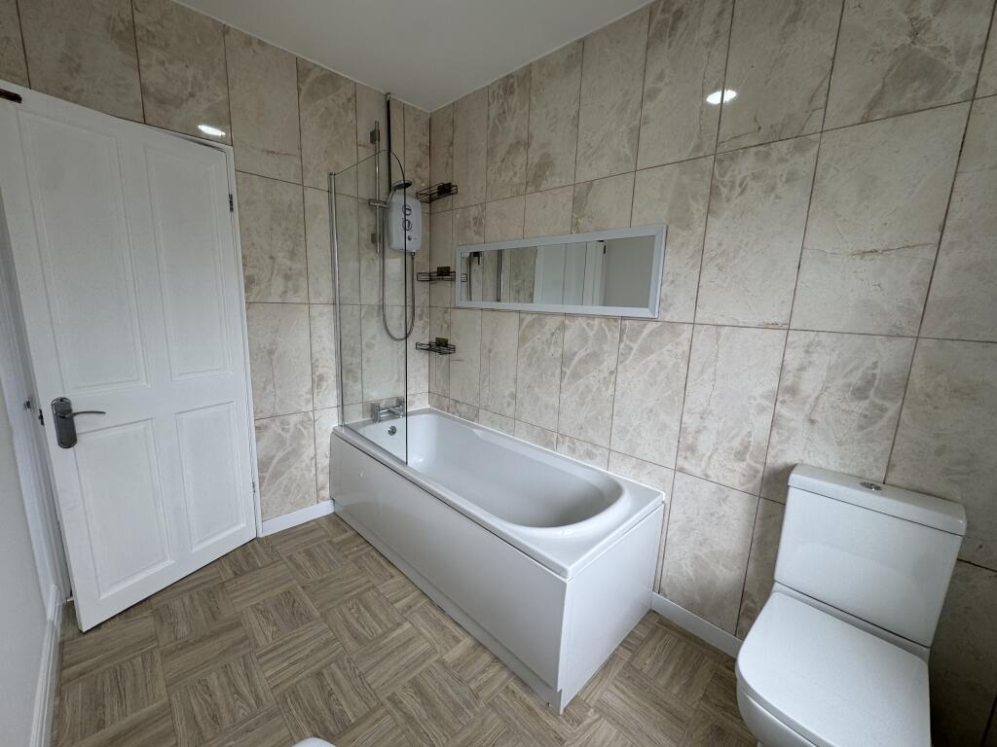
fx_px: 403
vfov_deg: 85.7
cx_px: 498
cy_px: 374
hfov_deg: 102.1
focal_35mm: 14
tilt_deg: -10.9
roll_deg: -1.8
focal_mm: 2.22
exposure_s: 1/156
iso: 40
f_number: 2.2
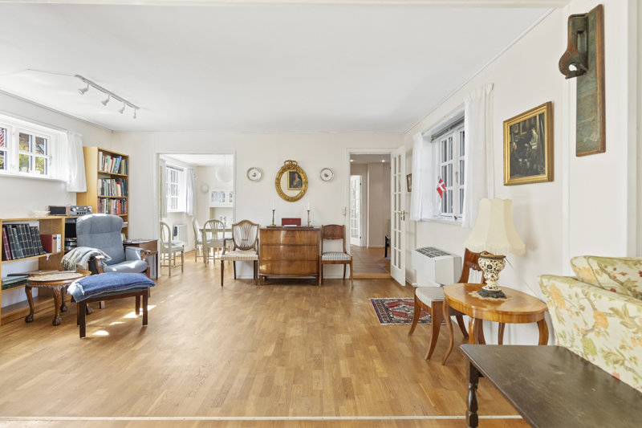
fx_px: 321
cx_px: 321
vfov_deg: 67.4
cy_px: 214
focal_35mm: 18
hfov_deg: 90.0
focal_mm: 18
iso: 1600
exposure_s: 1/80
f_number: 5.6
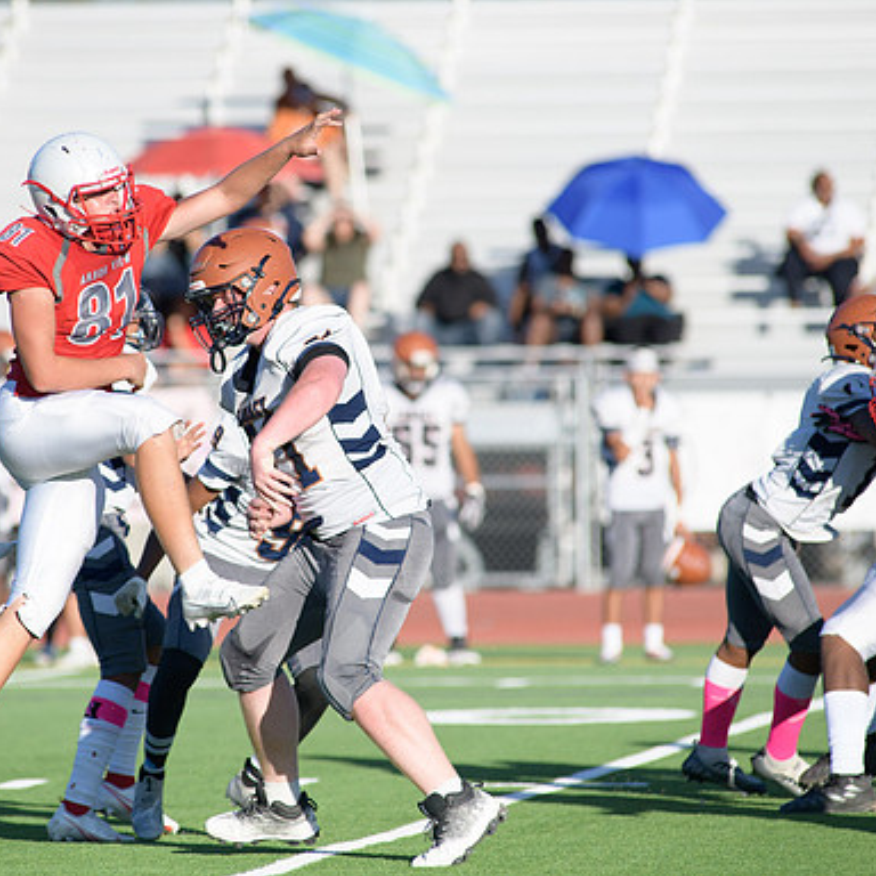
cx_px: 322
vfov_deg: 4.6
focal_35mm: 385
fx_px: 11023
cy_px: 439
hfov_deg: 4.6
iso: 1000
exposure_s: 1/8000
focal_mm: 300
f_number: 5
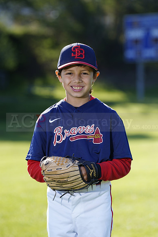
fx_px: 1316
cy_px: 118
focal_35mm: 200
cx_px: 79
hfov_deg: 6.9
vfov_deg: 10.3
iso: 100
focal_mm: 200
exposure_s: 1/250
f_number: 5
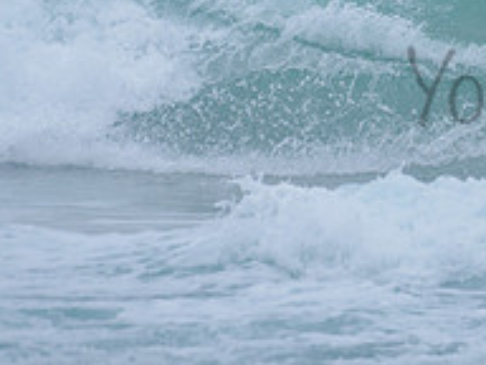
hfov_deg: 1.1
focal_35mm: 1780
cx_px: 670
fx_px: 24991
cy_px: -45
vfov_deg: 0.8
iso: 560
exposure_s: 1/1250
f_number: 5.6
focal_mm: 500
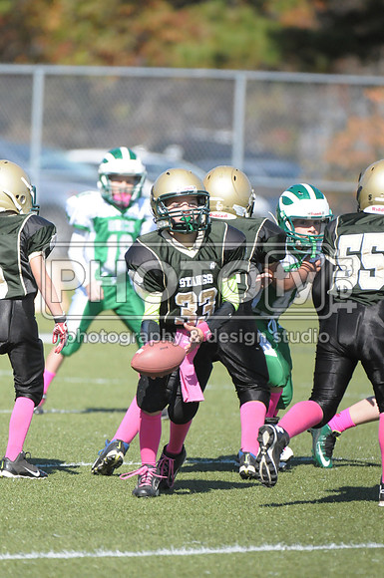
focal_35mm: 465
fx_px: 7462
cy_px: 289
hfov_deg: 2.9
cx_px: 192
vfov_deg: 4.4
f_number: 4
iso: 1600
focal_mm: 310
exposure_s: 1/8000
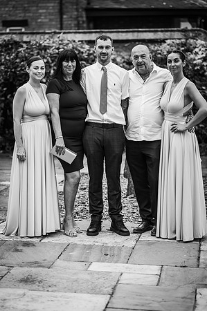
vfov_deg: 23.9
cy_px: 156
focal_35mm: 85
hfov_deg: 16.0
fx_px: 735
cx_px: 104
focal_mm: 85
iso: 100
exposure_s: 1/1250
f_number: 2.2
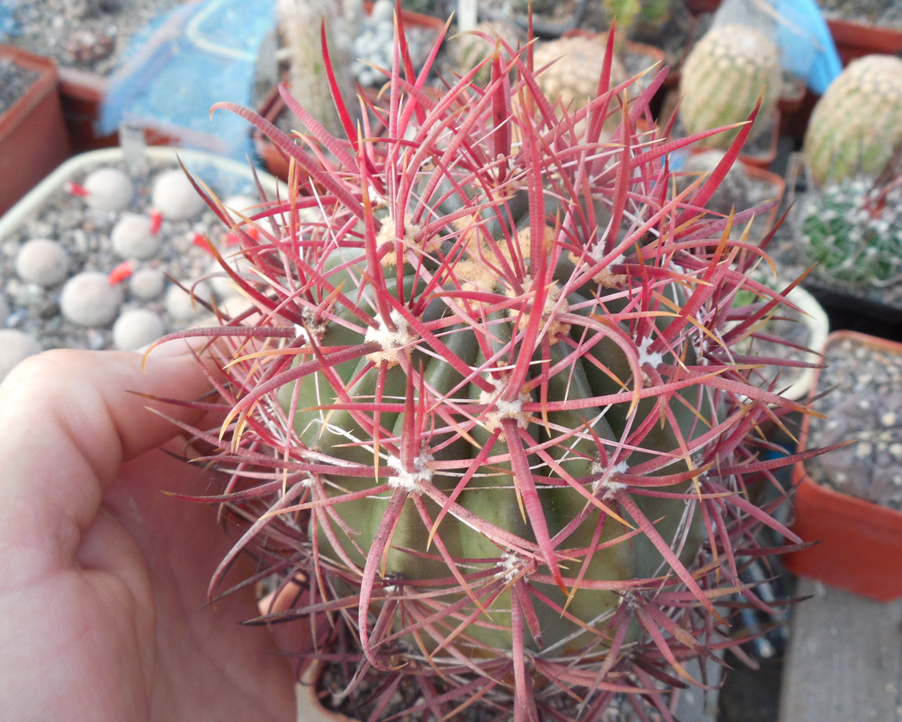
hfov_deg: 54.2
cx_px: 453
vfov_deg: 44.6
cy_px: 360
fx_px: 881
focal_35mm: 33
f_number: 3.6
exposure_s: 1/30
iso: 250
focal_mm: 5.6
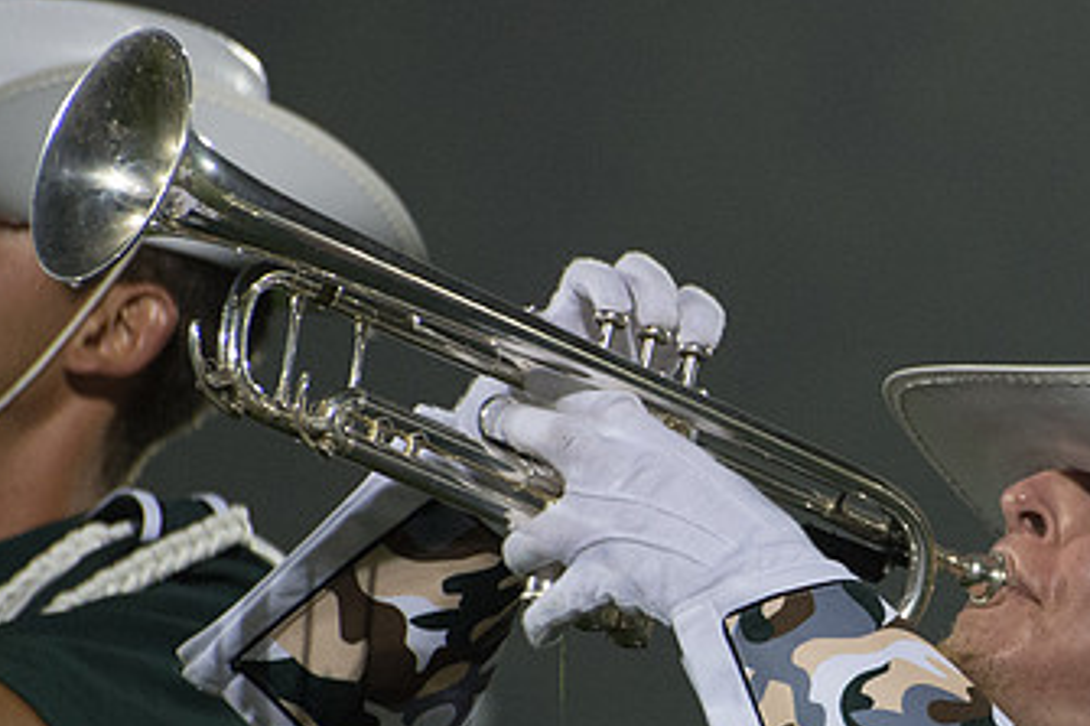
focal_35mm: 637
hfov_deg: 3.2
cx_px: 1021
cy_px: 558
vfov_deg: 2.2
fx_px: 19277
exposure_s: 1/160
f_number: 5.3
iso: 4000
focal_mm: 220
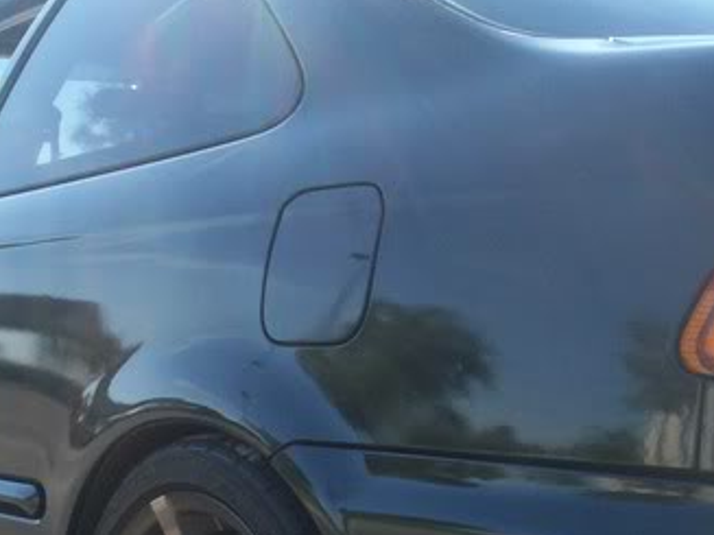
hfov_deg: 22.3
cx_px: 330
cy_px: 435
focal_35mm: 88
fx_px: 1814
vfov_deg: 16.6
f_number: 4.5
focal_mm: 5.9
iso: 100
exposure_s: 1/232
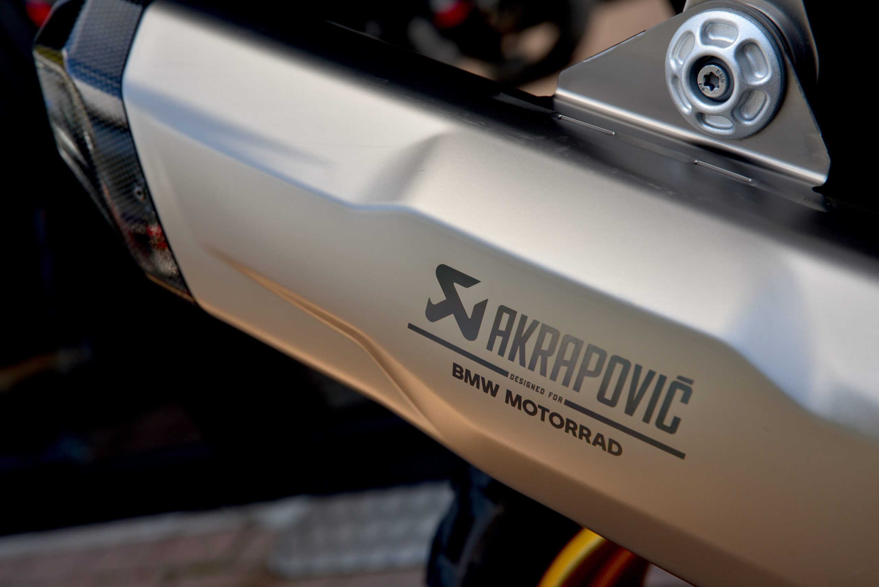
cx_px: 440
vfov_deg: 19.5
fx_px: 1710
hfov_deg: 28.8
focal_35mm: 70
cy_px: 294
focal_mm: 70
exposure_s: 1/200
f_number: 7.1
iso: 200
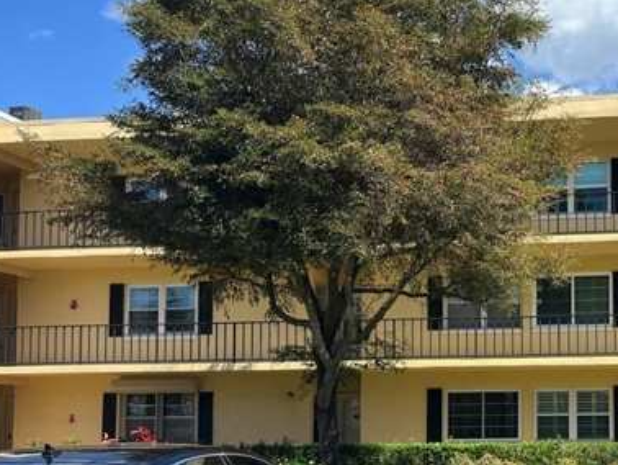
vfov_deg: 26.2
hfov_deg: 32.6
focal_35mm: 55
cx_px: 592
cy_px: 357
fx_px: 983
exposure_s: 1/1957
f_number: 1.6
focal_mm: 5.1
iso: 50
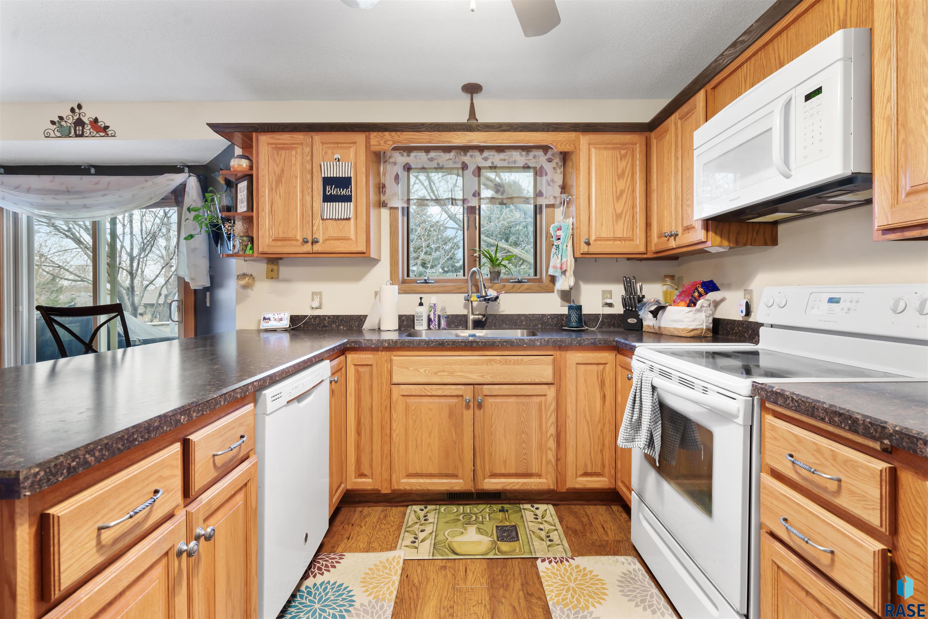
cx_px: 464
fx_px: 412
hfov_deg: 96.7
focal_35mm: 16
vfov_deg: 73.7
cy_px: 310
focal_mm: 16
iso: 400
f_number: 7.1
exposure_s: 1/2.5
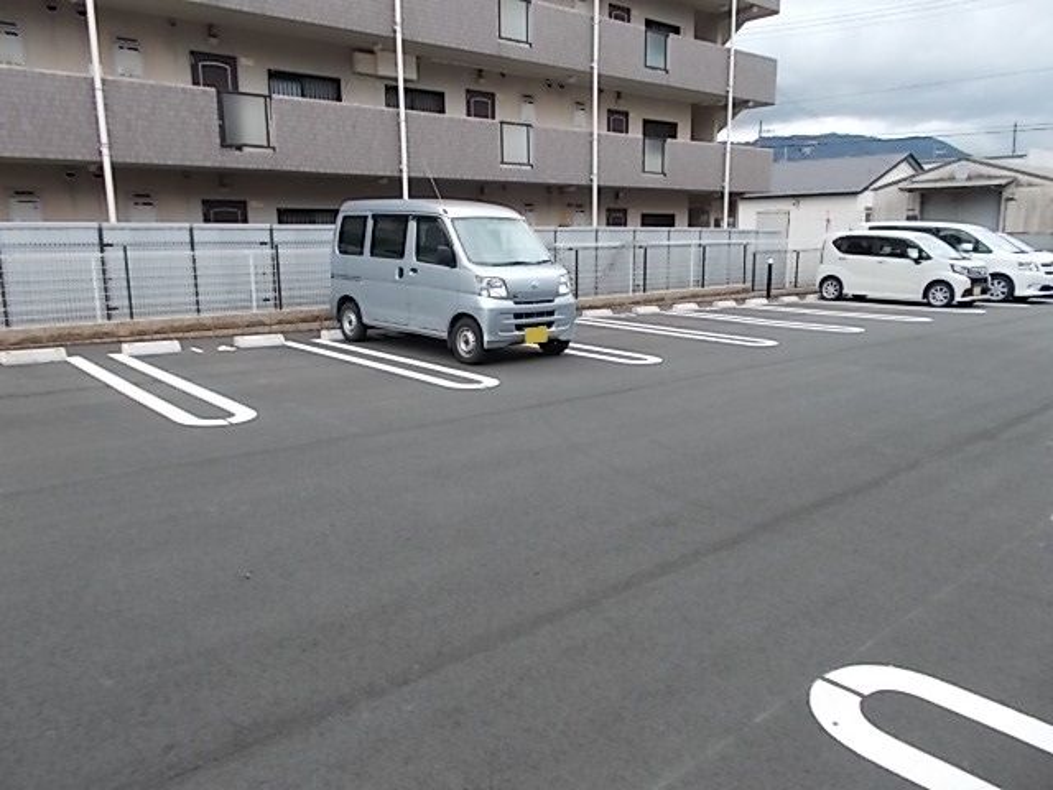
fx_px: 791
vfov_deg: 53.1
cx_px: 526
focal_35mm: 26
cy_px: 395
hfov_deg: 67.3
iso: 80
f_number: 3.2
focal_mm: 4.6
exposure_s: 1/160
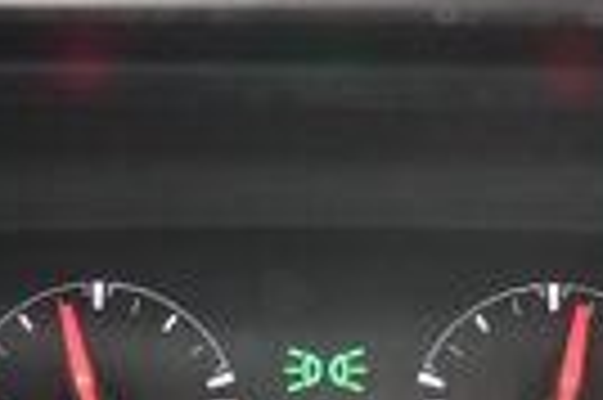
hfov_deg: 9.0
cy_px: 726
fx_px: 3848
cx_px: 306
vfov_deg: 5.8
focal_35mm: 230
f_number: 4.5
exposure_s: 1/125
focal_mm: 32
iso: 1250
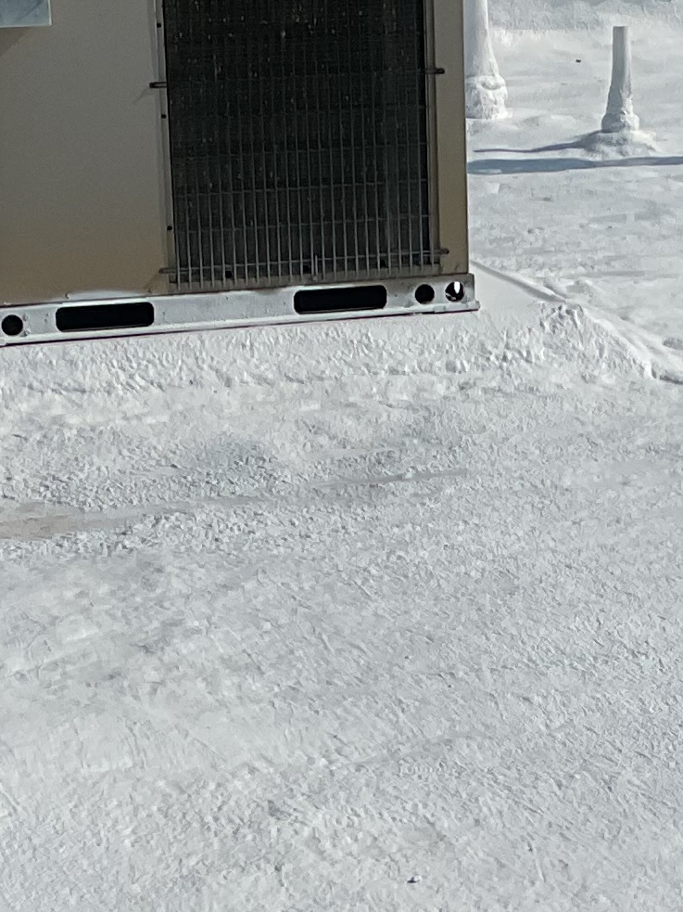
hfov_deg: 12.4
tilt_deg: -16.0
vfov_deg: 16.5
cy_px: 631
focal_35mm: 119
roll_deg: +1.1
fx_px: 3131
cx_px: 567
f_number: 1.8
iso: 16
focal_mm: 3
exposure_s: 1/7407
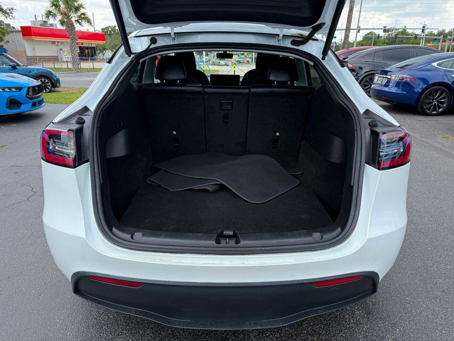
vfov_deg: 56.8
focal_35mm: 24
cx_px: 227
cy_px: 170
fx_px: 315
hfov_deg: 71.6
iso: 100
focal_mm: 6.76
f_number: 1.78
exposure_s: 1/1091
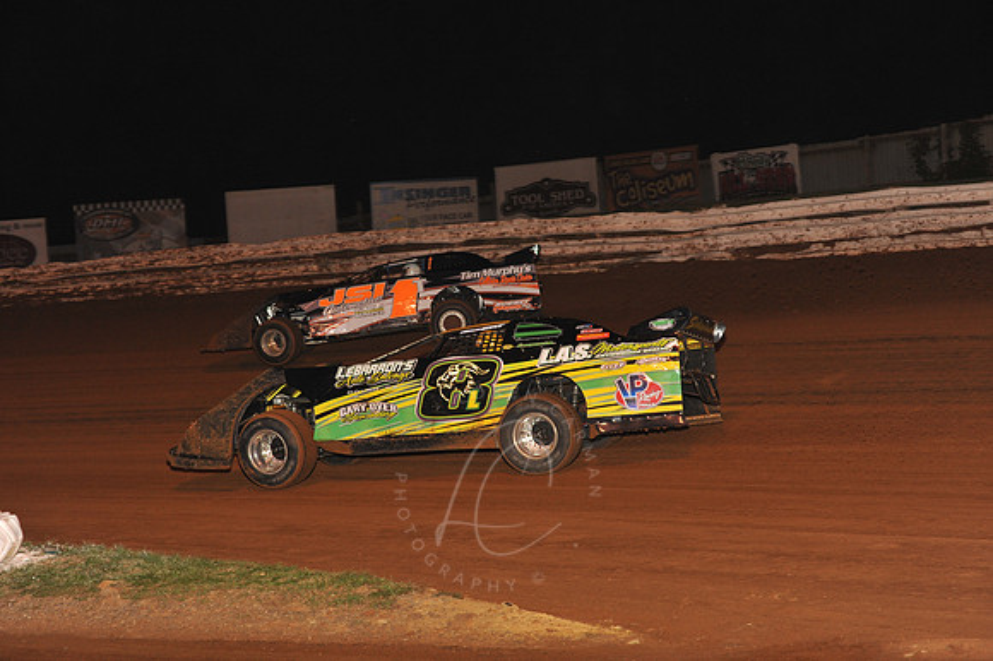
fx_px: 2205
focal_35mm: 80
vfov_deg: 17.0
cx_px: 496
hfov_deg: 25.4
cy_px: 330
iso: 1250
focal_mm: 80
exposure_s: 1/320
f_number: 6.3
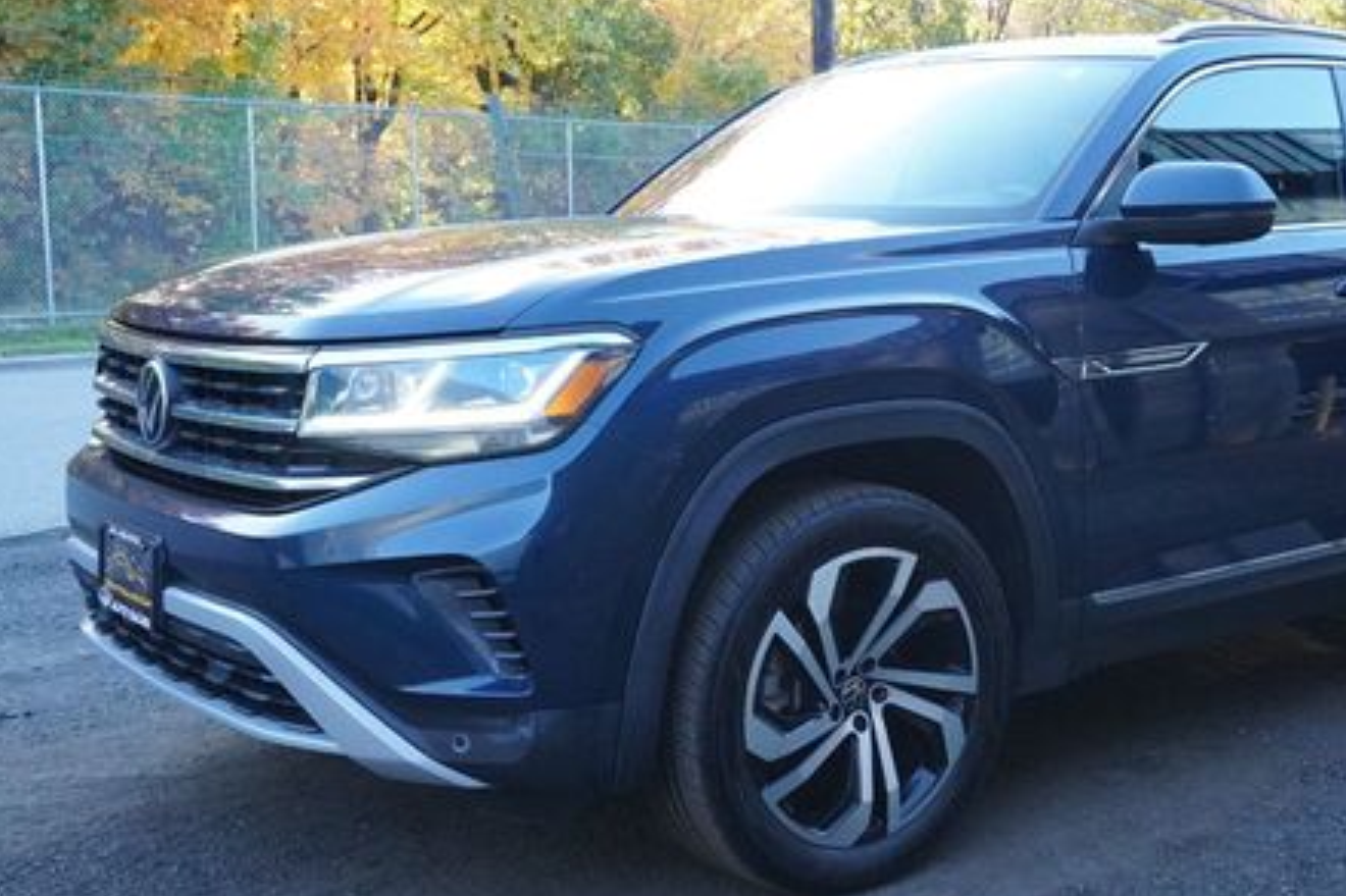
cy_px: 480
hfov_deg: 40.6
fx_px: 1794
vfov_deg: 28.0
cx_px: 912
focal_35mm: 48
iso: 3200
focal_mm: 22
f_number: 9
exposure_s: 1/250
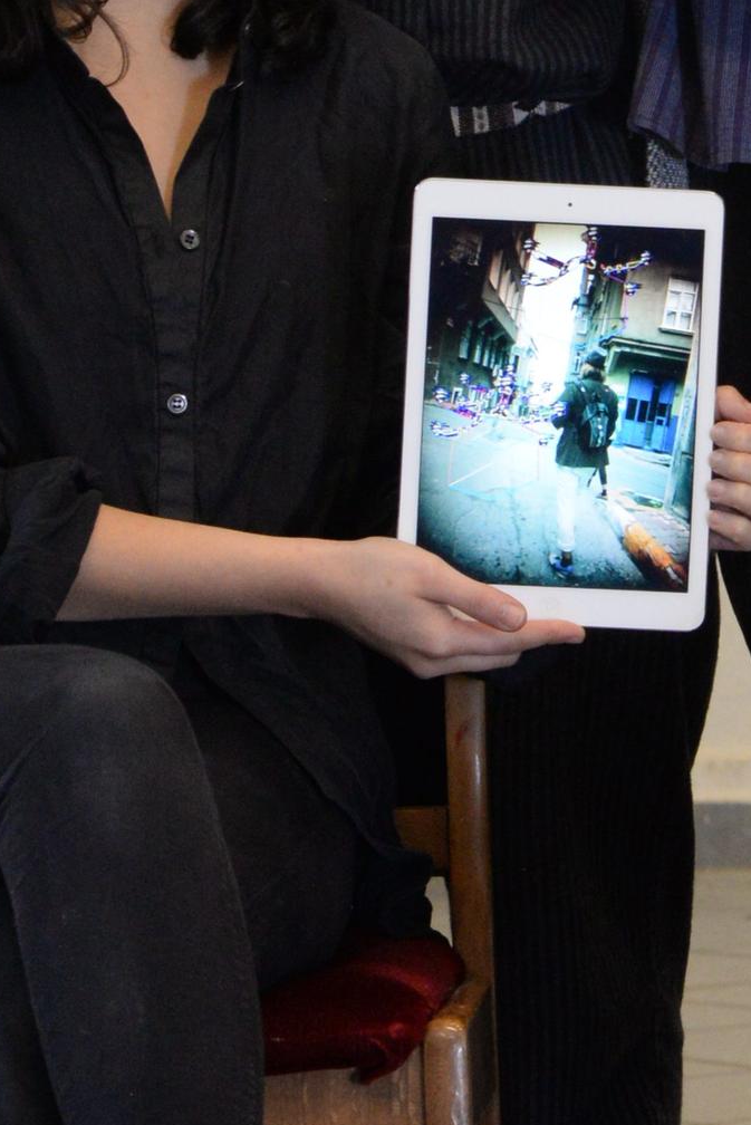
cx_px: 922
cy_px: 106
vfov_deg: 5.6
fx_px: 11409
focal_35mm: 365
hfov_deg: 3.8
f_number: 9
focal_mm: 92
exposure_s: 1/60
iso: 2500
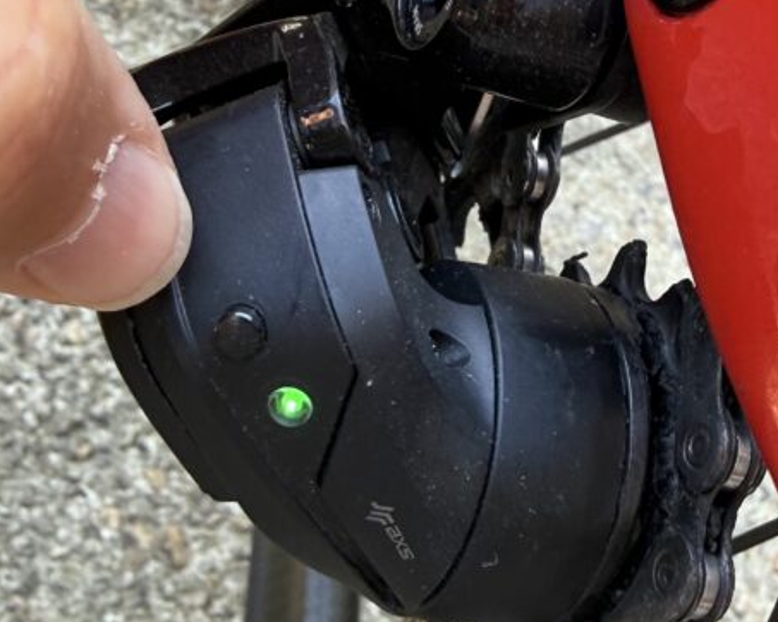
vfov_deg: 28.6
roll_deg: -31.4
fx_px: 1220
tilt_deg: -35.5
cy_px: 313
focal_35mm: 53
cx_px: 350
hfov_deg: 35.3
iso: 100
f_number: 2.2
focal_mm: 2.22
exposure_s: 1/99
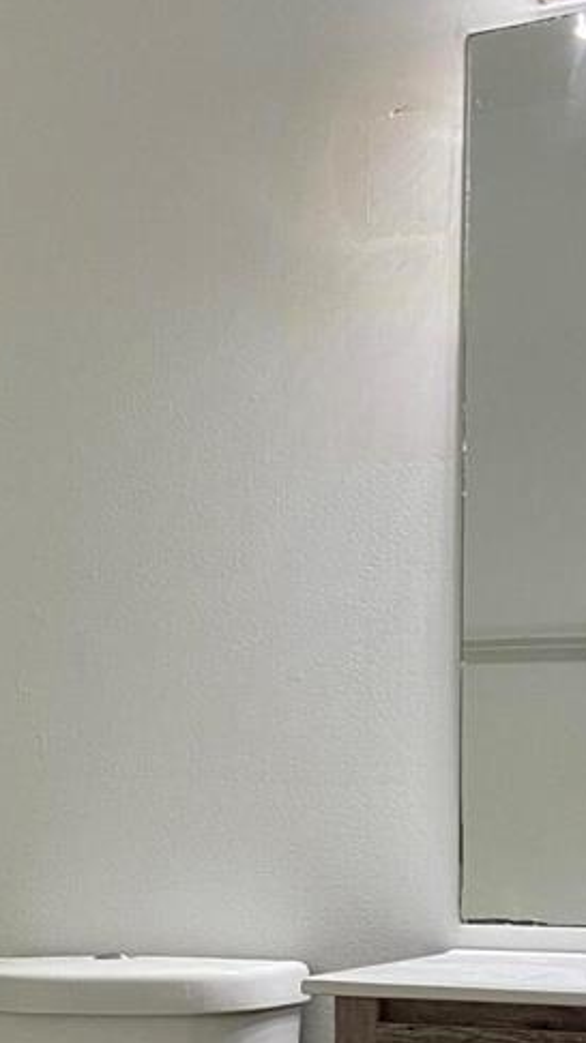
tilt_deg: -0.1
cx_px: 157
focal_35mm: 70
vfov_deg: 29.3
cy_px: 876
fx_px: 1936
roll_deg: +0.2
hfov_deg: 17.1
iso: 100
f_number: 1.8
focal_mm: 4.25
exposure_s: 1/60
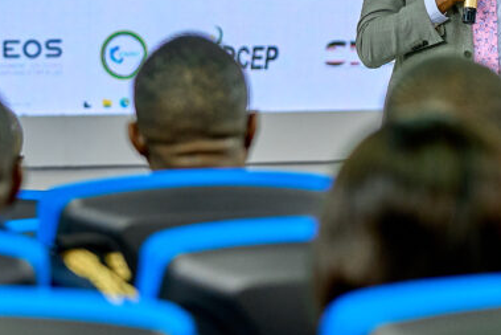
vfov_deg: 5.6
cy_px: -34
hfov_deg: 8.3
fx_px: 3425
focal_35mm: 246
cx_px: 477
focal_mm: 91
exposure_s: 1/200
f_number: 3.2
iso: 800
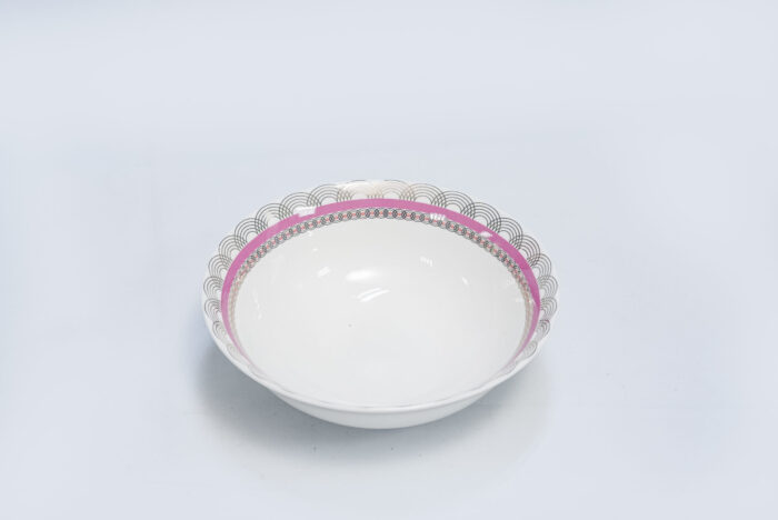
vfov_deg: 19.5
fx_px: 1514
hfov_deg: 28.8
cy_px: 260
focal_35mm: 70
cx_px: 389
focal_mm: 70
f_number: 14
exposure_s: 1/160
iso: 6400
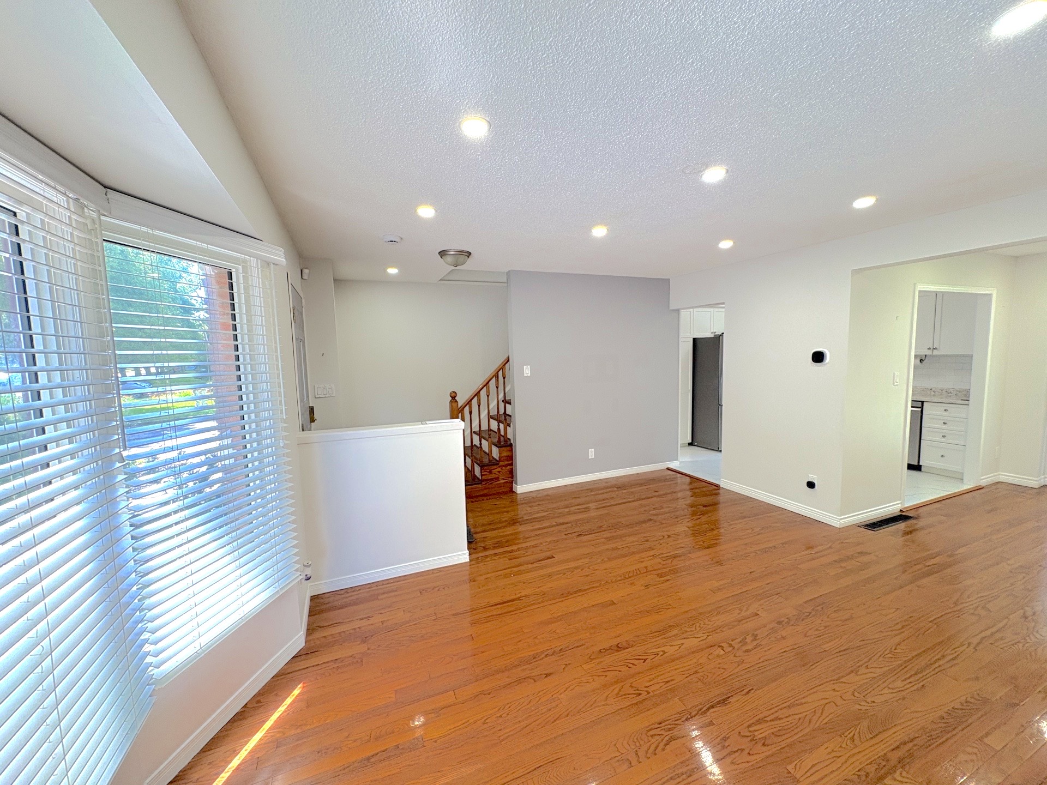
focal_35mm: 14
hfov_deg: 102.1
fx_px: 423
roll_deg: +2.1
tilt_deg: -4.7
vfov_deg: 85.7
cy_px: 392
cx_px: 524
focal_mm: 2.22
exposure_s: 1/99
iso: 125
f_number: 2.2
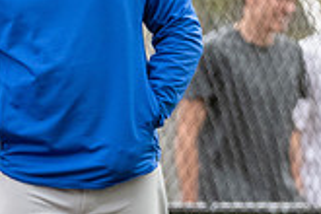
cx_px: -188
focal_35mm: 1624
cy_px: 84
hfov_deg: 1.3
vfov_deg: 0.8
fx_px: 14480
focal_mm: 380
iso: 3200
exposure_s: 1/1000
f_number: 5.6
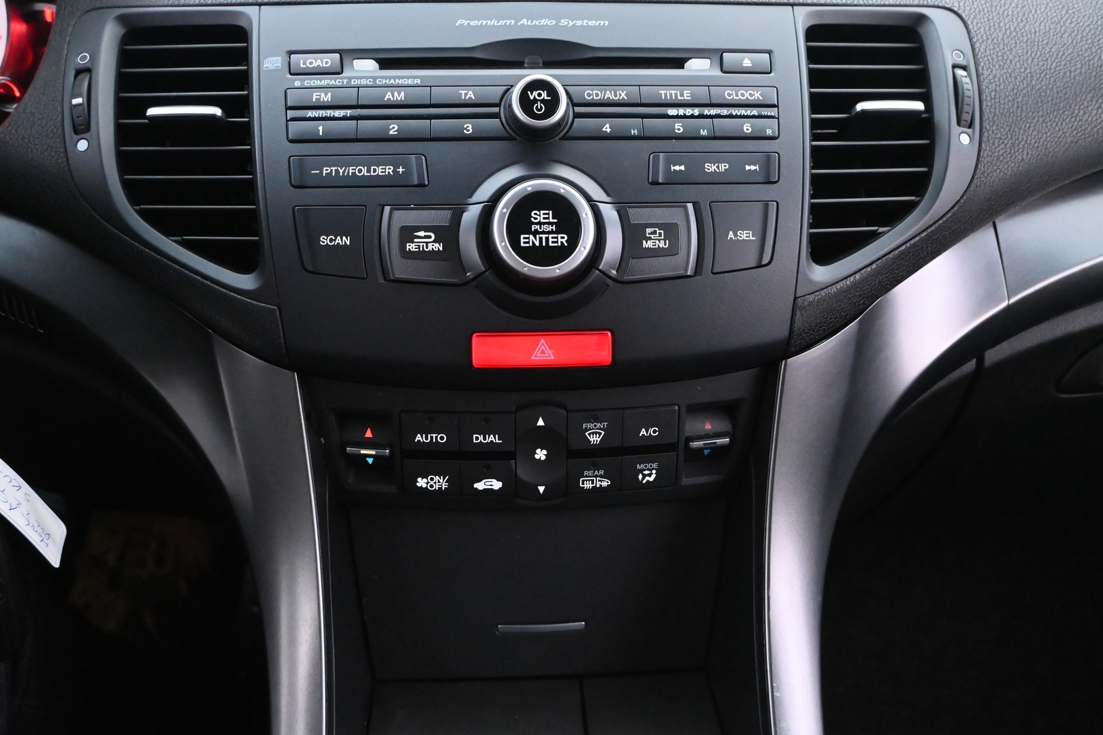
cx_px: 552
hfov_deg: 59.5
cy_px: 368
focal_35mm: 32
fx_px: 965
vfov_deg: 41.7
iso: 6400
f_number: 4.5
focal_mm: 21
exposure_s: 1/25
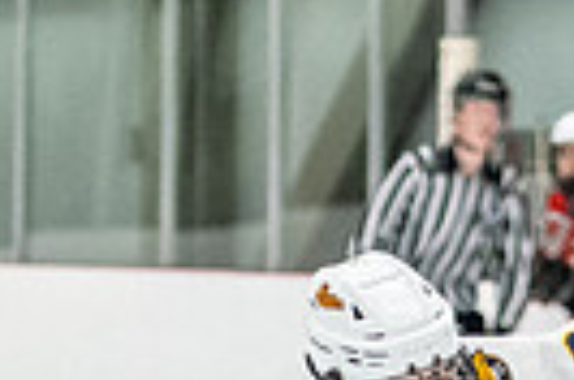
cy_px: 1002
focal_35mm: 761
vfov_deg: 1.8
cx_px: 487
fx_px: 12105
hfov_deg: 2.7
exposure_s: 1/800
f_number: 2.8
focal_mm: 90
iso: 3200
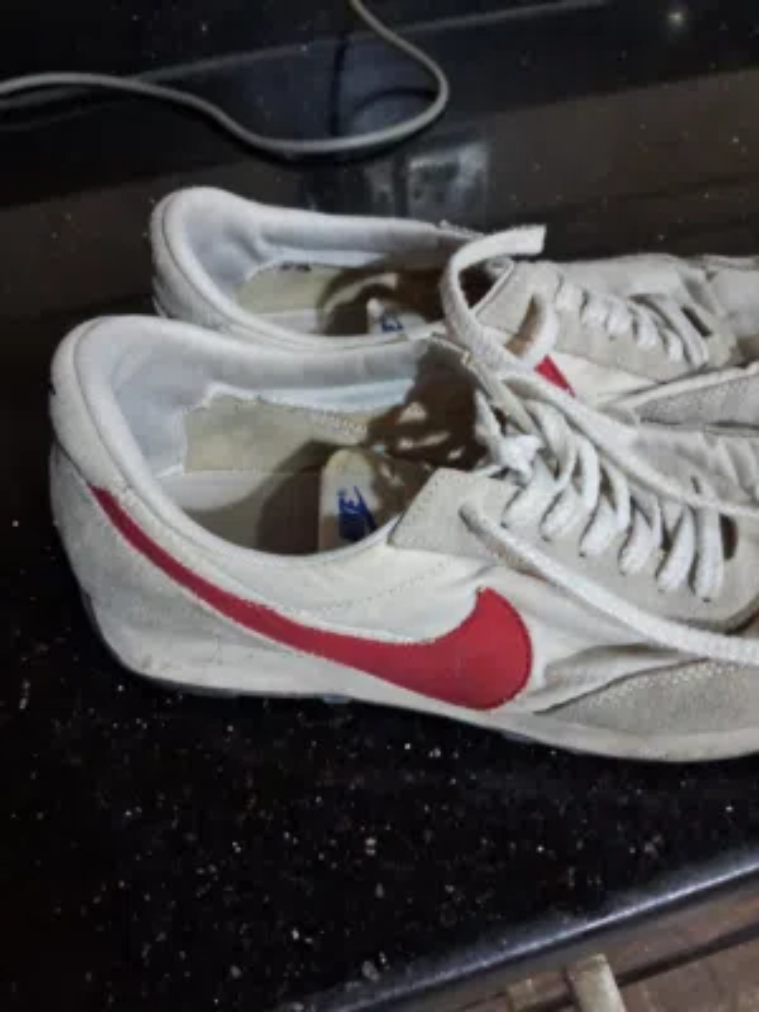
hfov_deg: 53.1
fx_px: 760
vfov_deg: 67.3
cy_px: 506
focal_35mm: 26
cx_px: 380
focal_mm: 3.98
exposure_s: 1/25
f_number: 1.8
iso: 640
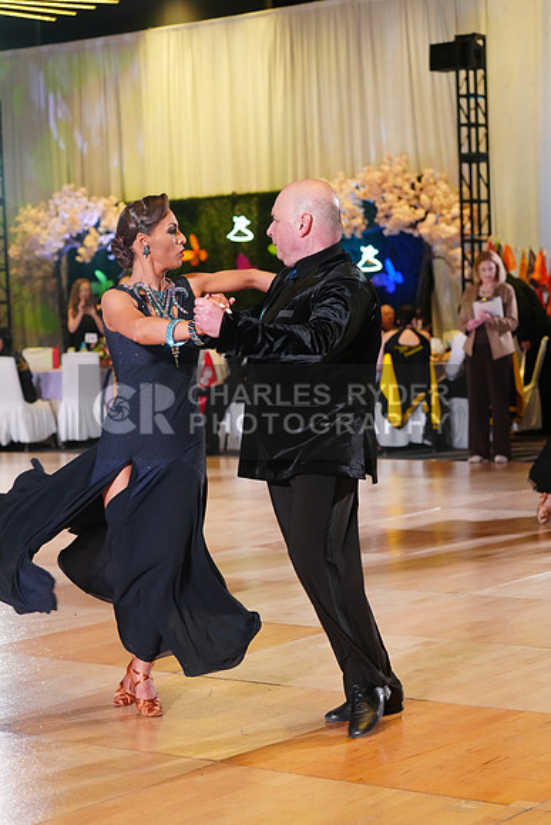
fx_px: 1767
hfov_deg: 17.7
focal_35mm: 77
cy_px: 412
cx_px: 276
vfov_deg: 26.3
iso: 3200
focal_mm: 77
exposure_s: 1/400
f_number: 4
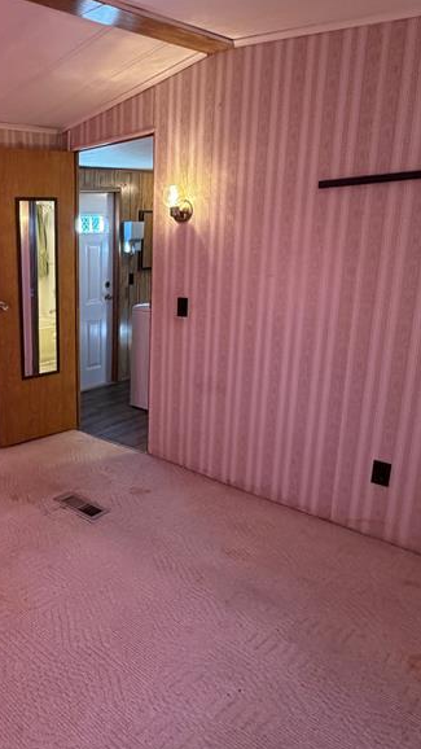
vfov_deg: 69.9
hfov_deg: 38.5
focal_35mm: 27
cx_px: 8
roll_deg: +1.9
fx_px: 536
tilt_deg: -12.6
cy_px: 371
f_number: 2.2
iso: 320
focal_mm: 2.22
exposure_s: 1/84
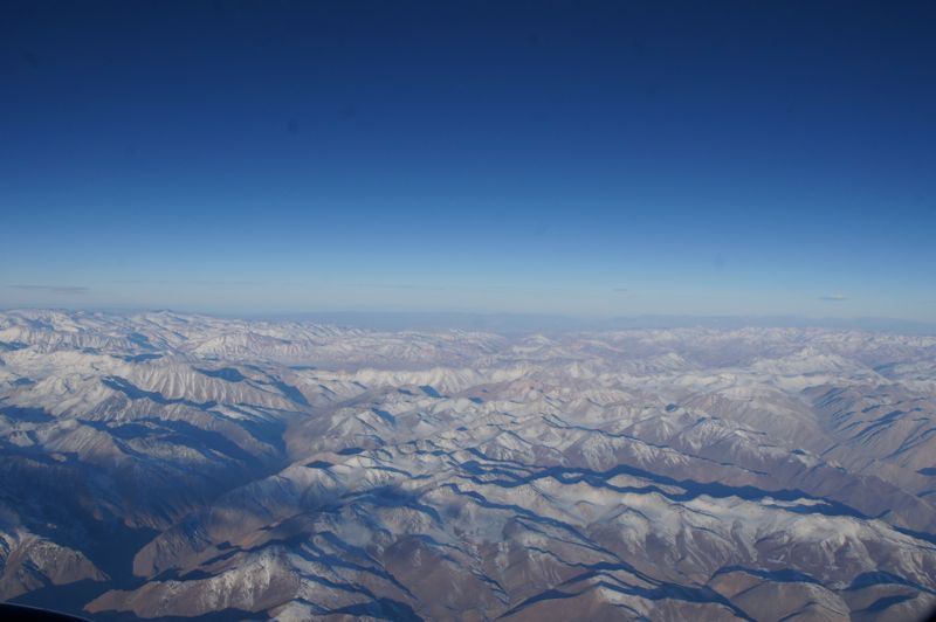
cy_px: 311
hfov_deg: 53.2
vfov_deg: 36.8
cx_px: 468
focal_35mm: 36
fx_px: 935
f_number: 10
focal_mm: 24
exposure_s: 1/500
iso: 200
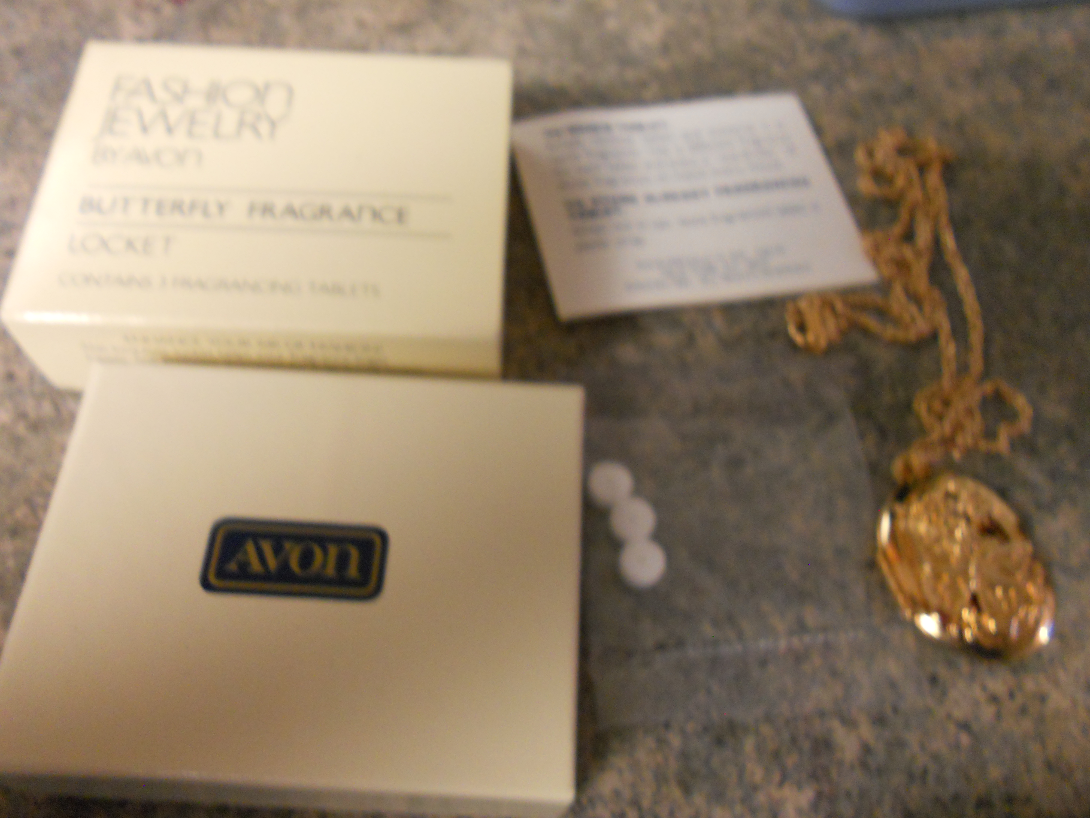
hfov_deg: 56.8
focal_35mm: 32
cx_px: 545
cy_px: 409
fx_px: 1008
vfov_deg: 44.2
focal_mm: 5.8
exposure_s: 1/10
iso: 400
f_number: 3.5
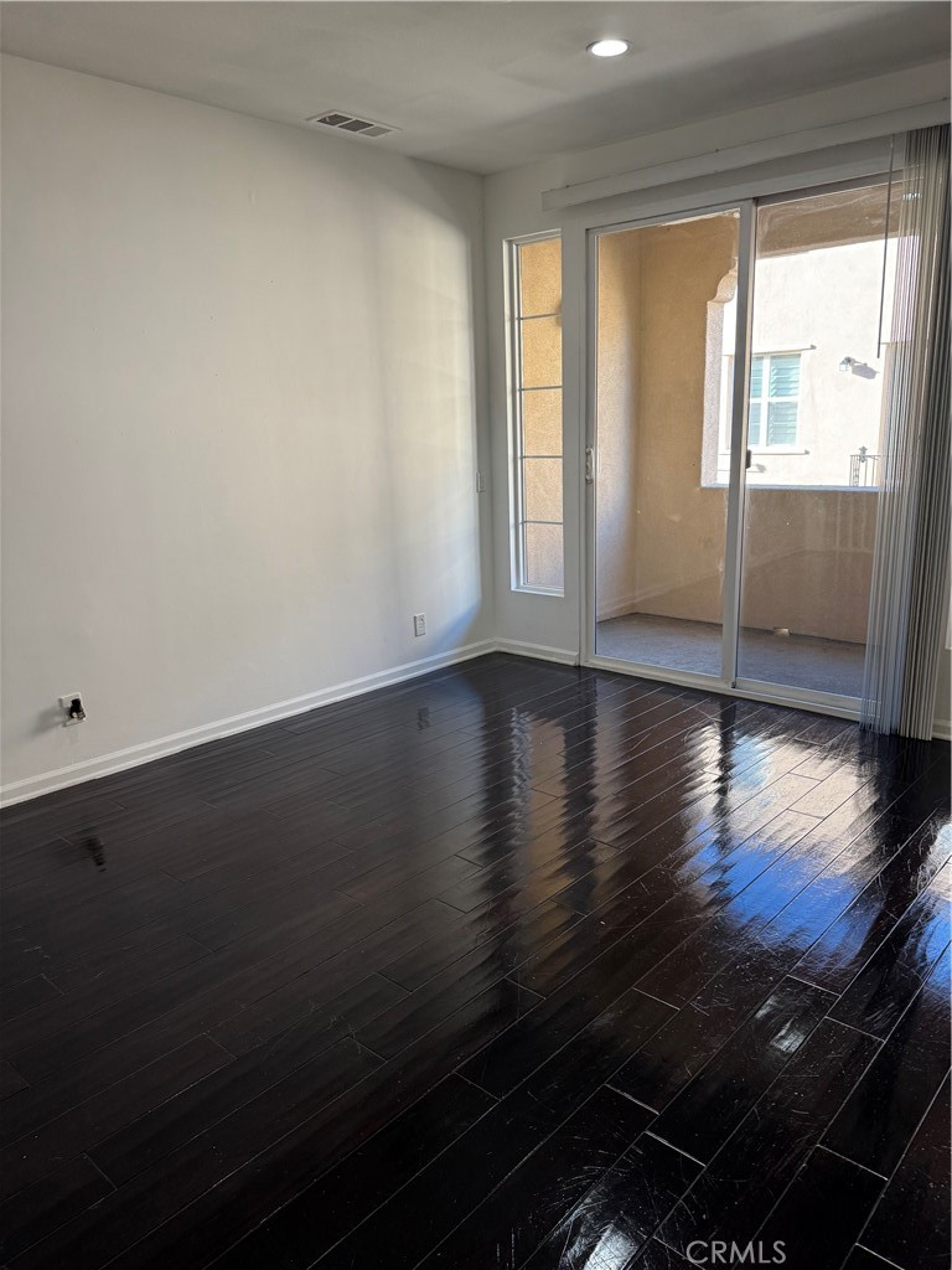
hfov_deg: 56.8
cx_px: 476
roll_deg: +1.7
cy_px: 635
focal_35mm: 24
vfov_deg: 71.6
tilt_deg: -14.6
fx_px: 880
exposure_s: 1/120
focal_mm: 6.76
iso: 160
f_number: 1.78
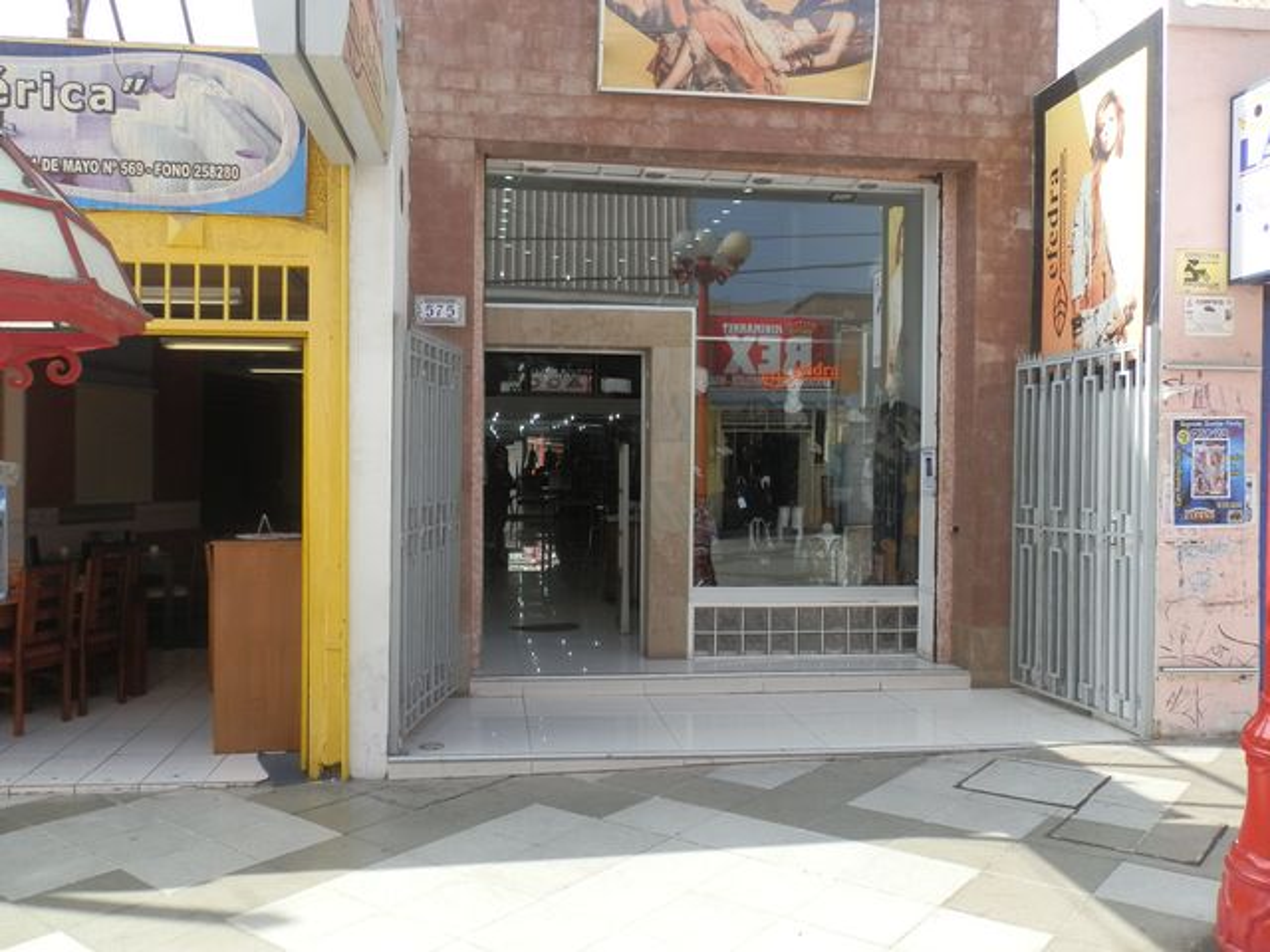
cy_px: 476
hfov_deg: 63.4
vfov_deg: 49.7
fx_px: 1027
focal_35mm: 28
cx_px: 635
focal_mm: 5
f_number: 3.1
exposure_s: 1/320
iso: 64
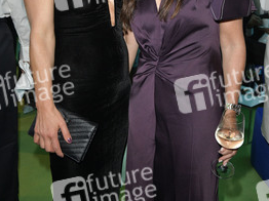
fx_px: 365
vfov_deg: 30.0
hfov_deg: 40.5
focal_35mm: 47
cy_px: 38
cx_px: 133
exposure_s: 1/200
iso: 2500
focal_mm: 32
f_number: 5.6
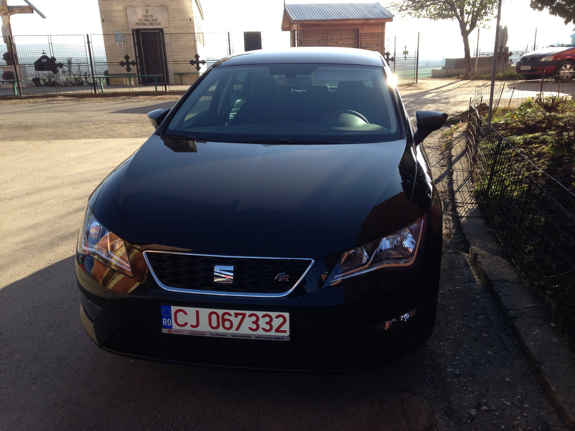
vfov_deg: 42.9
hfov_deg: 55.4
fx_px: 548
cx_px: 288
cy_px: 216
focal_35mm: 33
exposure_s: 1/511
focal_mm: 4.12
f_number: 2.4
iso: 50
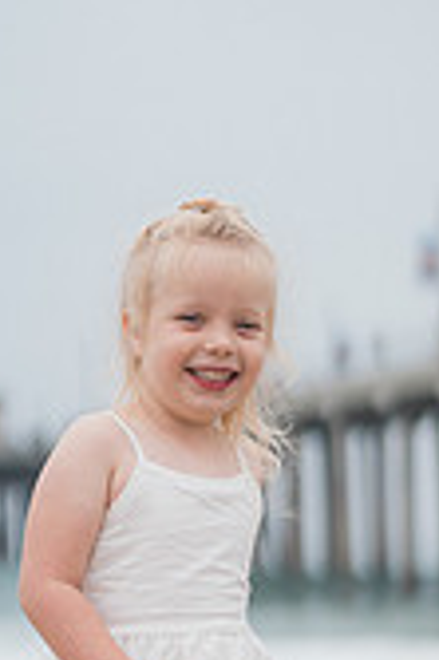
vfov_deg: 15.2
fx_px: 2474
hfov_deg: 10.1
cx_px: 229
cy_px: 470
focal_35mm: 135
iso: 160
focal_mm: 50
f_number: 1.4
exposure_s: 1/4000
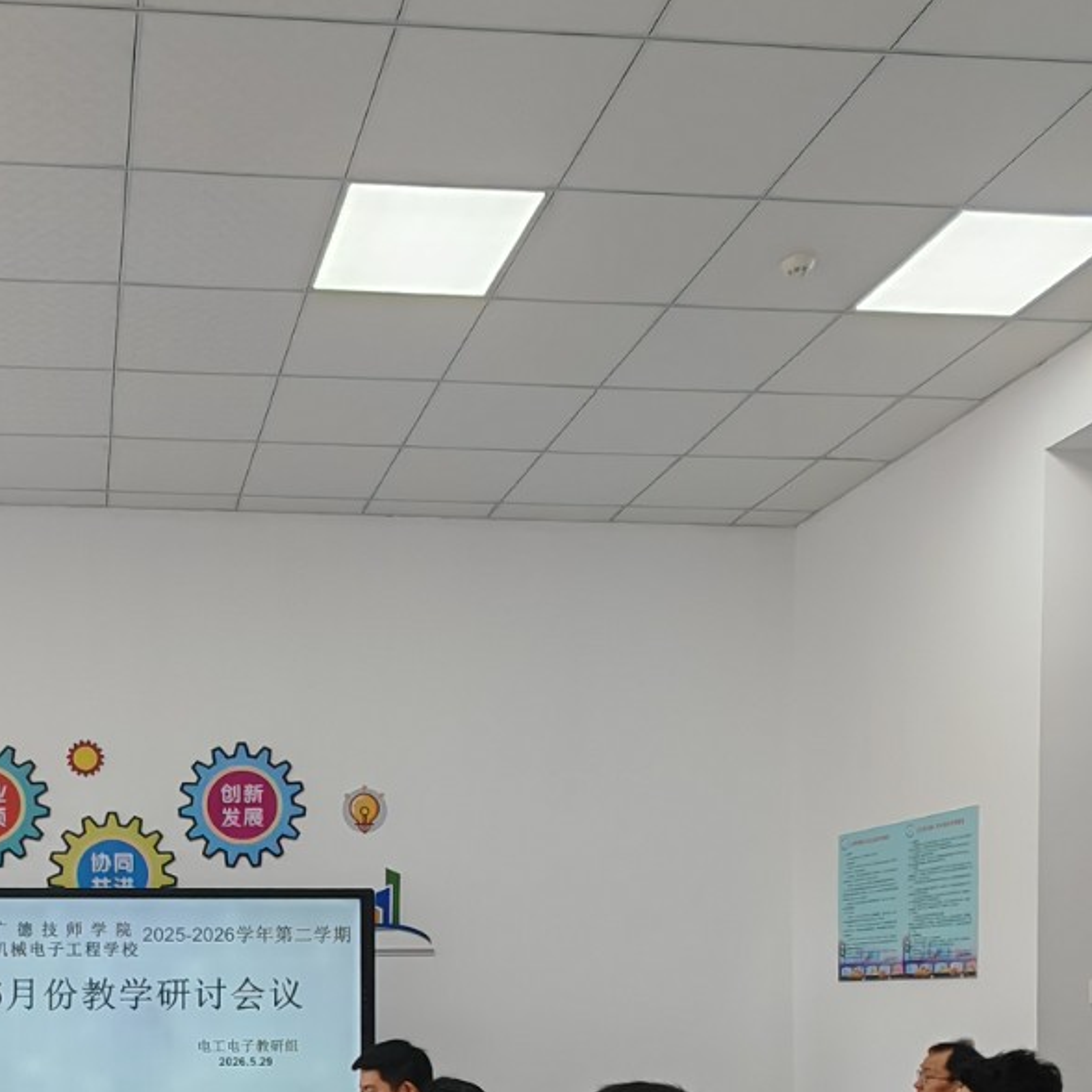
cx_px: 174
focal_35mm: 36
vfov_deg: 41.2
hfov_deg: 43.3
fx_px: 1285
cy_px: 1048
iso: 80
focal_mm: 1.82
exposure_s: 1/45
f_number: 2
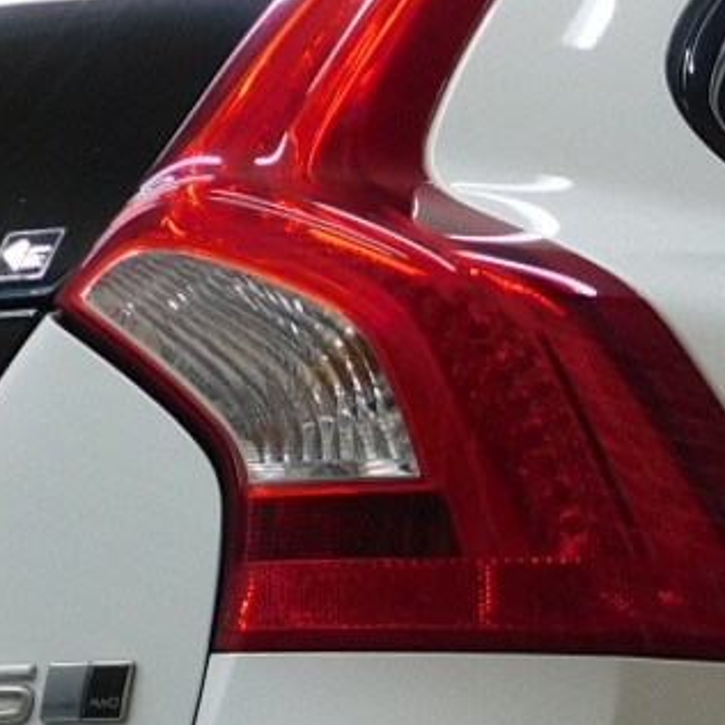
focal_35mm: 103
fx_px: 2441
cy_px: 1065
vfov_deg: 15.6
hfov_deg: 16.8
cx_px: 578
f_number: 3
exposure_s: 1/40
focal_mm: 4
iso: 125
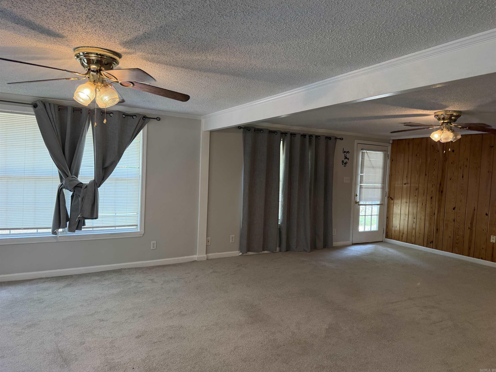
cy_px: 186
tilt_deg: -2.3
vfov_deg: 56.8
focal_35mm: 24
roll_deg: -2.3
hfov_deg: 71.6
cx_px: 248
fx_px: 344
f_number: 1.78
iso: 250
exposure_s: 1/120
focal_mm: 6.76
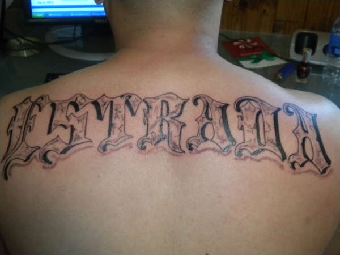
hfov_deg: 36.8
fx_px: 511
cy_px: 128
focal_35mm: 52
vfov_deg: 28.0
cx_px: 170
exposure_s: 1/30
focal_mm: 9.3
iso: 400
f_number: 3.9
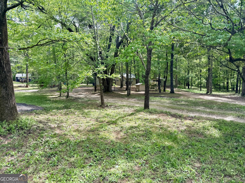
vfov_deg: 56.8
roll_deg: +0.6
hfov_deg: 71.6
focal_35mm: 24
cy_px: 92
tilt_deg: -4.2
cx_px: 122
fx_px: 170
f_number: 1.78
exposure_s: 1/491
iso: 80
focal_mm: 6.76
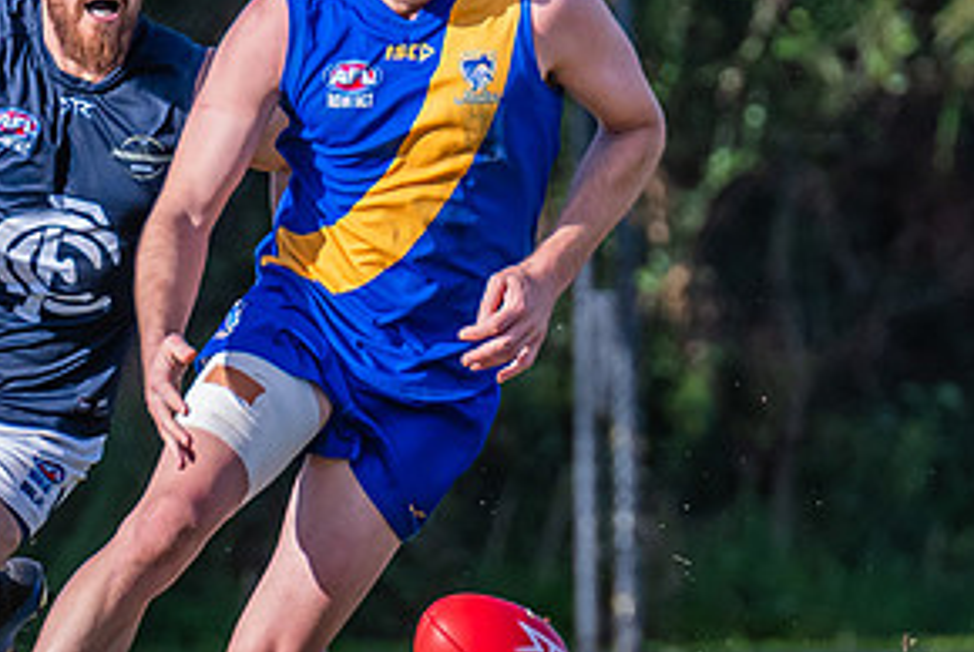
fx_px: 41950
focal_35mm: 1549
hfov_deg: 1.3
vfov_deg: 0.9
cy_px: 537
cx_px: 428
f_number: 6.3
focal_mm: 420
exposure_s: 1/2000
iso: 800
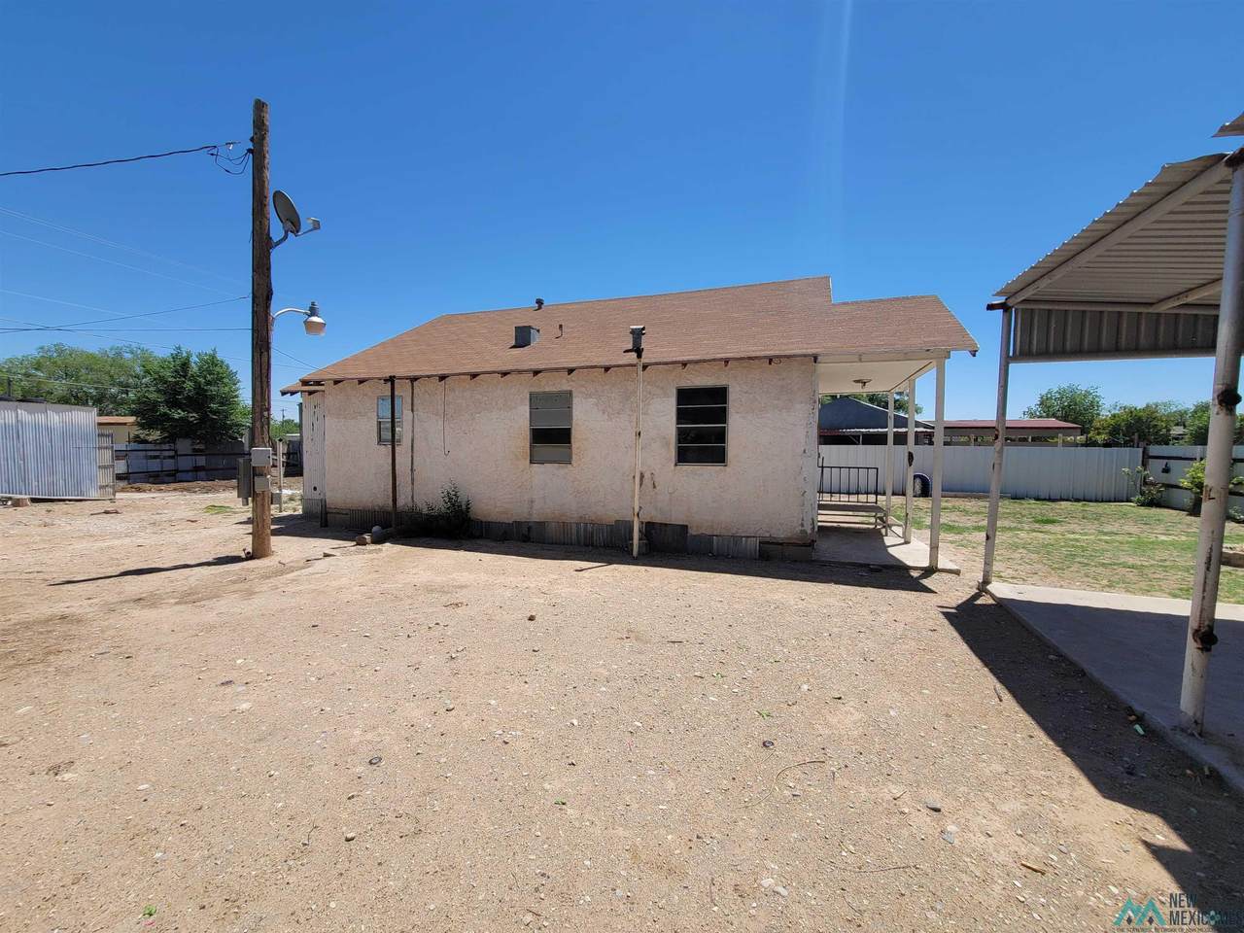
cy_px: 466
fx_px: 467
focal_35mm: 13
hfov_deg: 106.2
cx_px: 622
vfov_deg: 89.9
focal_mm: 2.2
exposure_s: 1/2404
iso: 64
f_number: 2.2
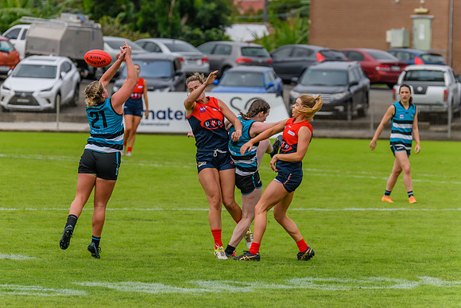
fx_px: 4692
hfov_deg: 5.6
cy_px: 146
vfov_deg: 3.8
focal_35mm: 366
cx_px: 206
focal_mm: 310
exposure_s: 1/2000
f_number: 7.1
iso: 800
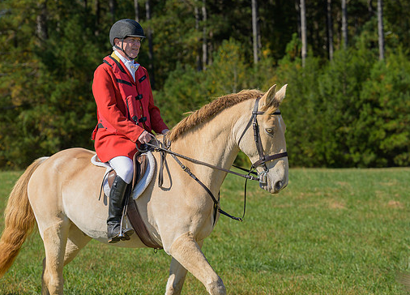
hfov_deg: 19.4
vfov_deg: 14.0
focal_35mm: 103
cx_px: 206
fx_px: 1202
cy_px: 123
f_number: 4
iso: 200
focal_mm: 83
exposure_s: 1/800
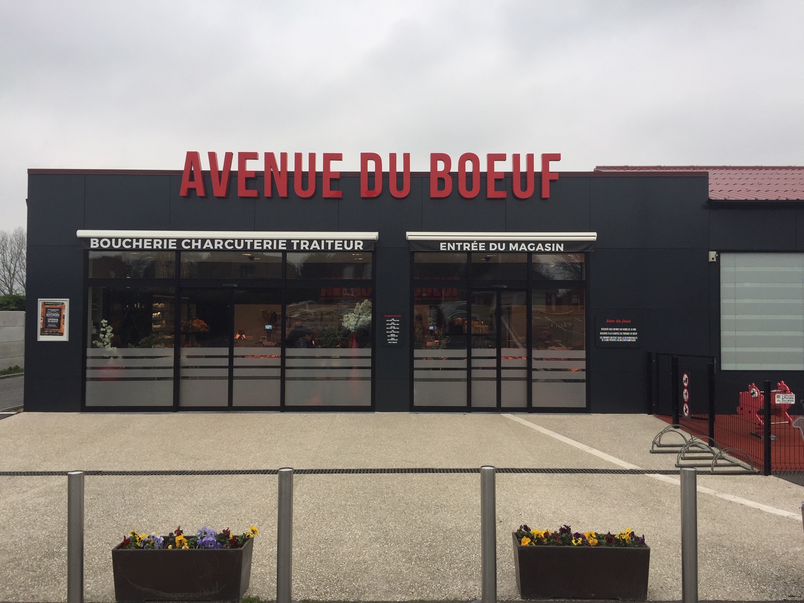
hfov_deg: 61.7
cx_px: 402
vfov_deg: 48.2
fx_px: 674
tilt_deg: +2.0
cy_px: 302
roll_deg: -1.3
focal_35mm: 29
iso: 32
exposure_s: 1/222
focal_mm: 4.15
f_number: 2.2
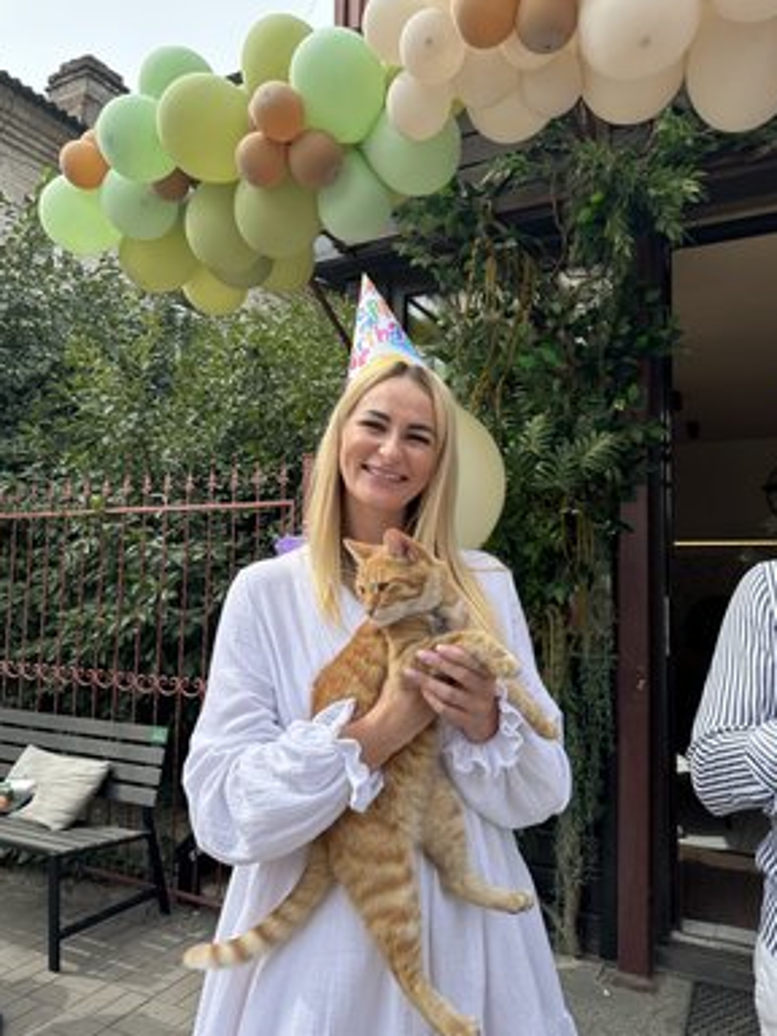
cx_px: 394
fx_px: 748
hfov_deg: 54.9
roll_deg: -0.9
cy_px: 518
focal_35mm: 25
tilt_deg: +3.4
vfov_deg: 69.4
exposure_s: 1/1812
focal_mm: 6.86
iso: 80
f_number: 1.78
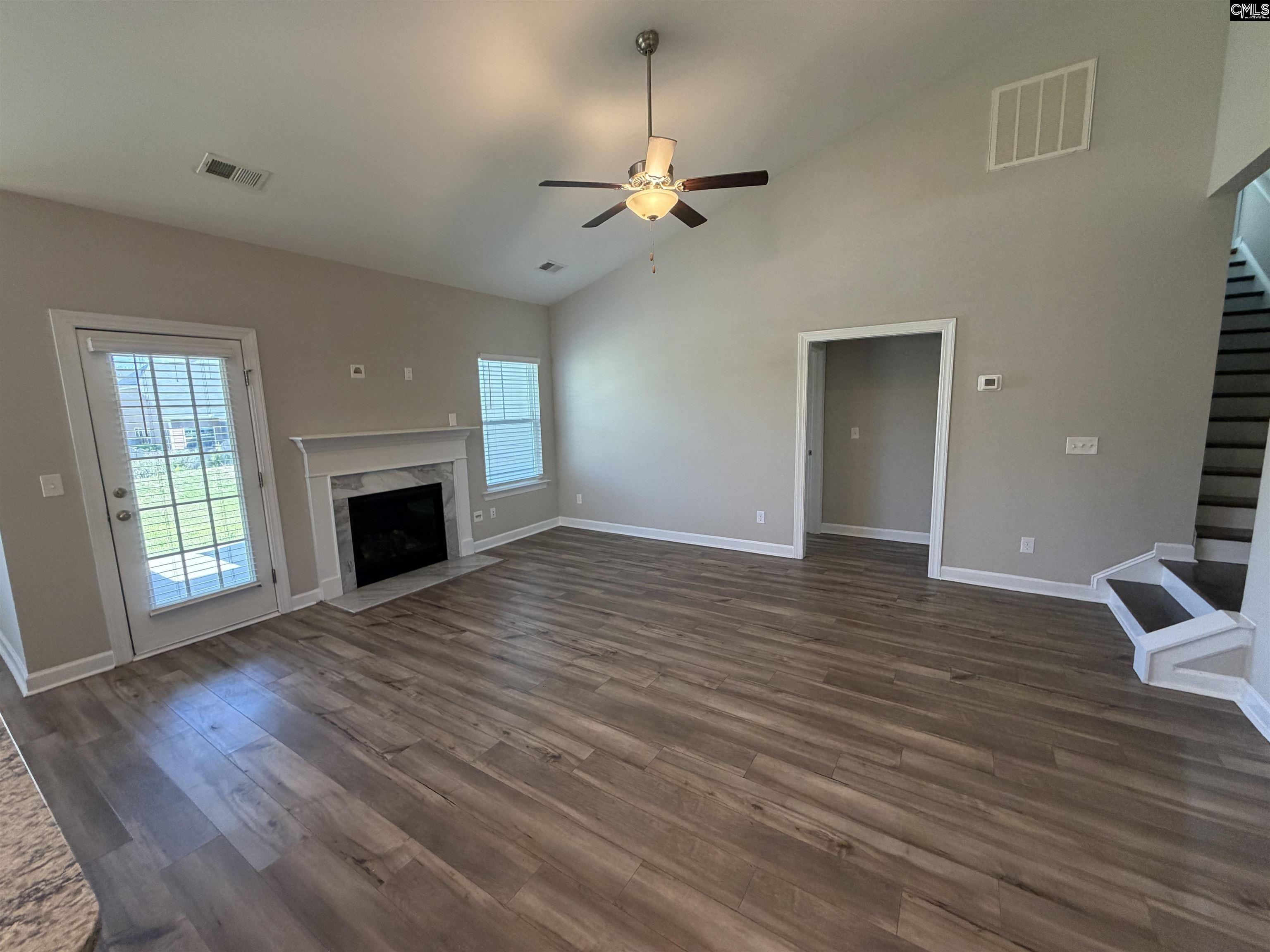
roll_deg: +2.3
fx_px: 514
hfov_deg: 102.1
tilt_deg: -7.6
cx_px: 635
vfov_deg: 85.7
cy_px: 476
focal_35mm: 14
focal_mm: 2.22
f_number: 2.2
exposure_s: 1/60
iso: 250
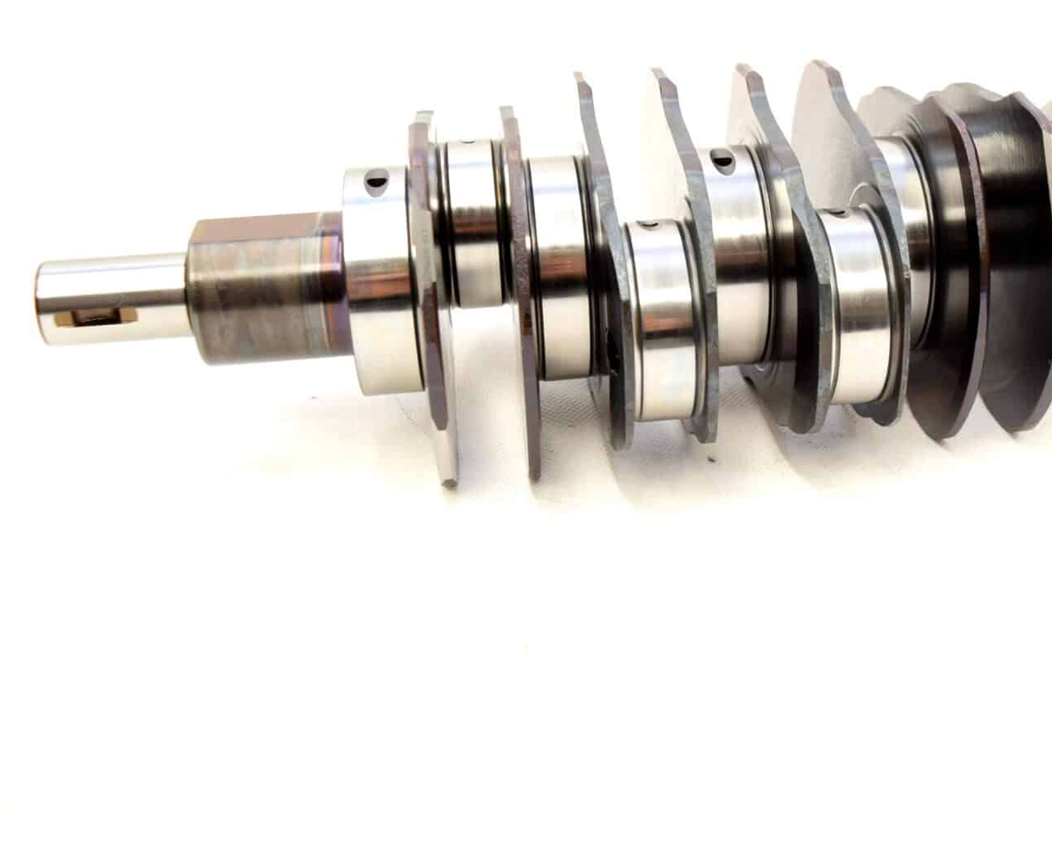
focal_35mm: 45
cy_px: 312
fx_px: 1401
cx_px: 726
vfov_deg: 33.3
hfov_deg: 40.5
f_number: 5
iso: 400
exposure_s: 1/100
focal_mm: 20
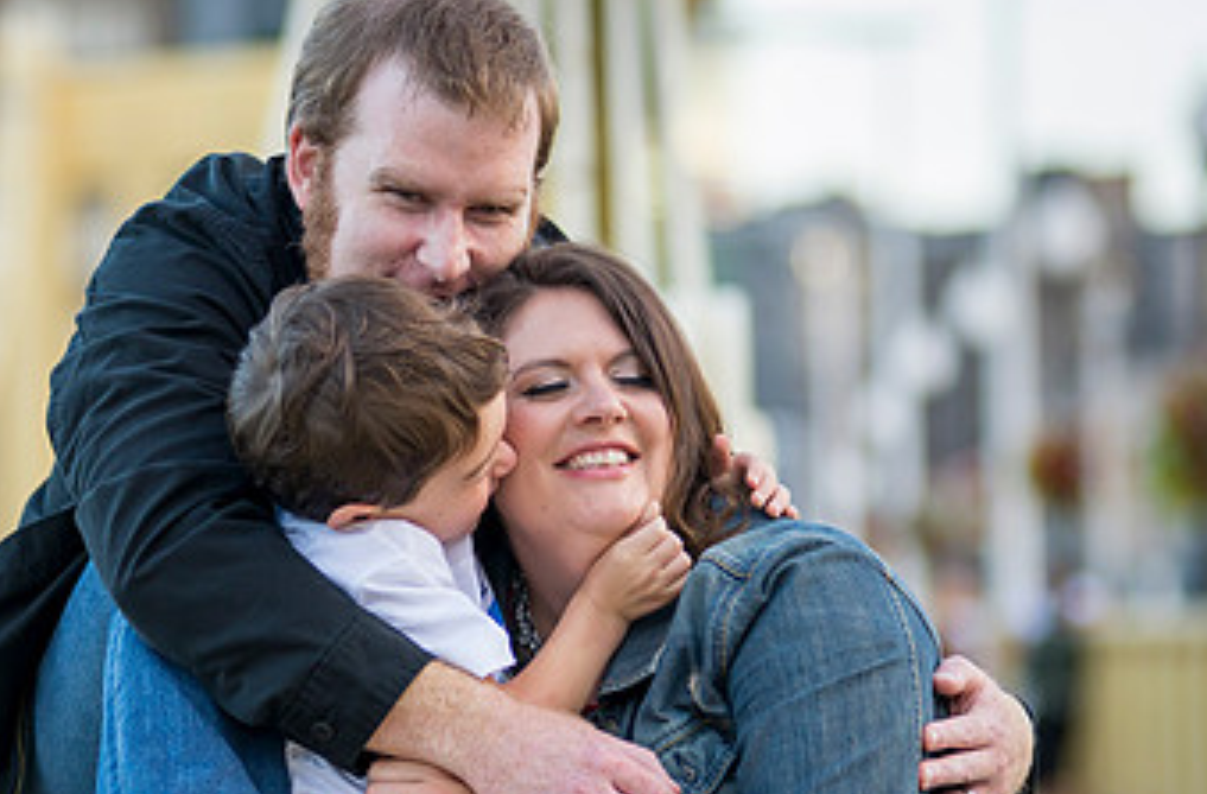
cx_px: 376
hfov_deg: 8.6
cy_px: 433
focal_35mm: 241
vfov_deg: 5.6
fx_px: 8047
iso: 400
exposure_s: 1/400
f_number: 2.8
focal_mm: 120
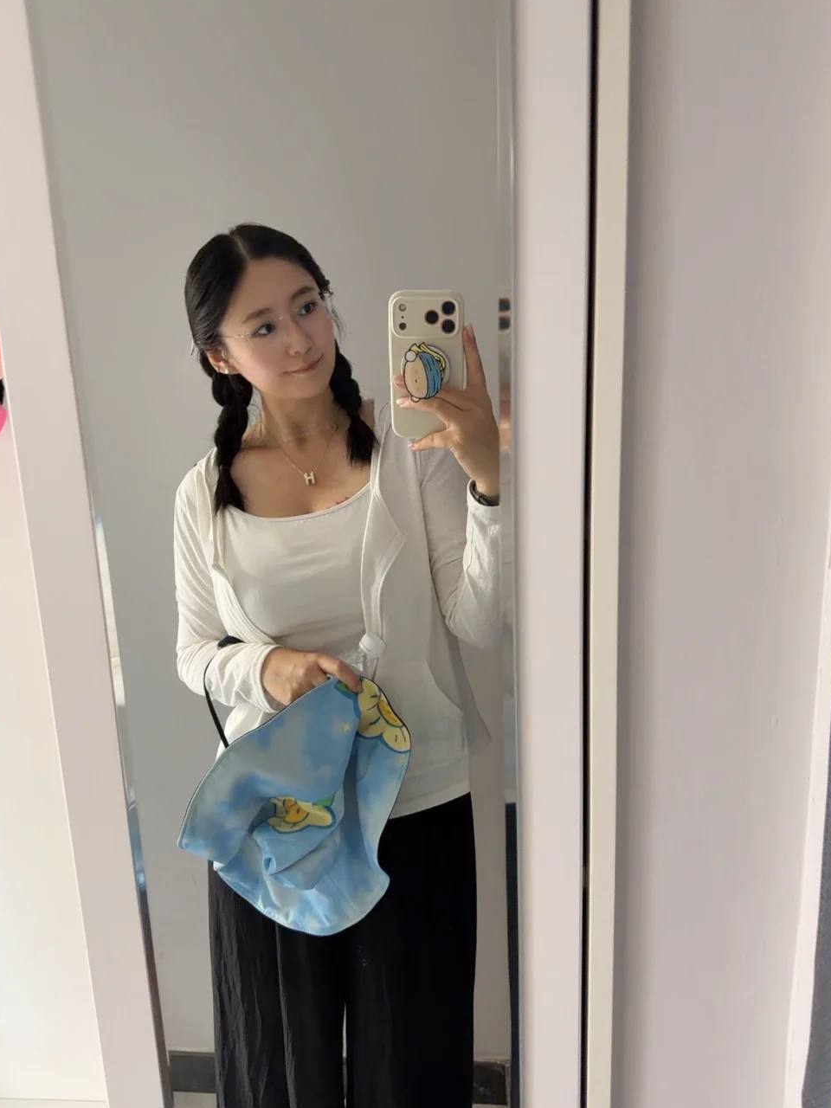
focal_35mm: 27
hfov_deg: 51.3
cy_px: 549
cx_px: 377
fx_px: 864
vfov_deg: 65.3
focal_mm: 6.76
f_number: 1.78
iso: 800
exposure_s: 1/59
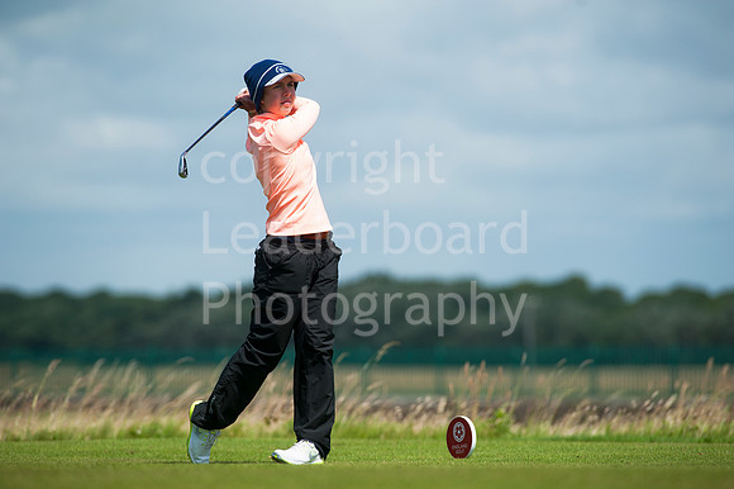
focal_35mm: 300
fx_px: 6113
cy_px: 244
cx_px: 367
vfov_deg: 4.6
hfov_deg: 6.9
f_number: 6.3
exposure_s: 1/3200
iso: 200
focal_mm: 300
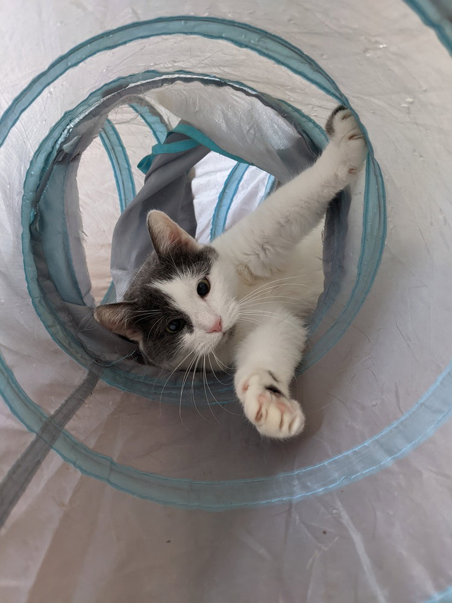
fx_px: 470
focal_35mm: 27
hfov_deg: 51.4
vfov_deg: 65.3
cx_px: 226
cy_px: 302
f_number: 1.73
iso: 527
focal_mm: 4.38
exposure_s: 1/40
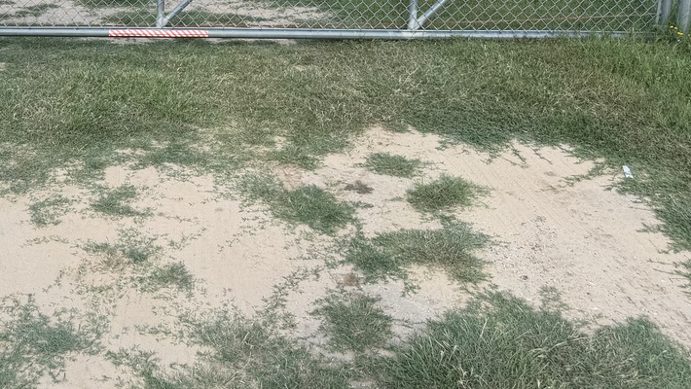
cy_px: -34
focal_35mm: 53
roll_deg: +1.4
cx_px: 73
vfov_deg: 21.5
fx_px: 971
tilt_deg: -12.5
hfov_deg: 36.8
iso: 80
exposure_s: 1/1727
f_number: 1.78
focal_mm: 6.76
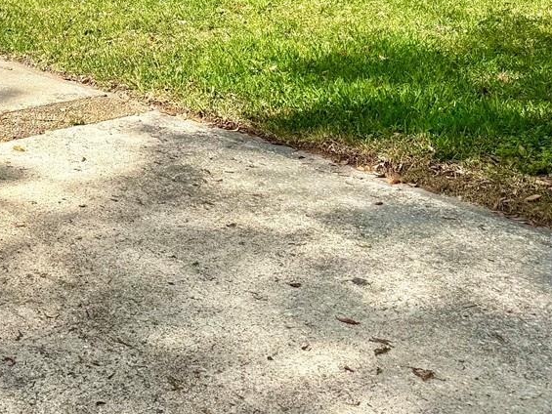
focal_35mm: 68
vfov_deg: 20.3
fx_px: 1085
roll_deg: +0.5
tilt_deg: -5.4
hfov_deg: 26.1
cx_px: -75
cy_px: -77
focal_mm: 6.76
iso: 80
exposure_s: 1/4310
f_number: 1.78
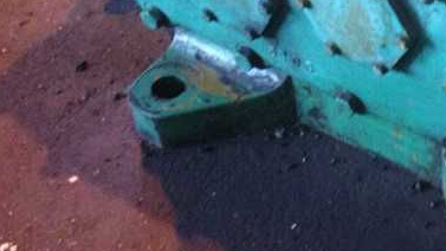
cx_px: 444
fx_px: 958
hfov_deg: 25.0
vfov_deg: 14.8
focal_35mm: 81
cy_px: 26
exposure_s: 1/17
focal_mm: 4.28
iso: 400
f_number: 2.4
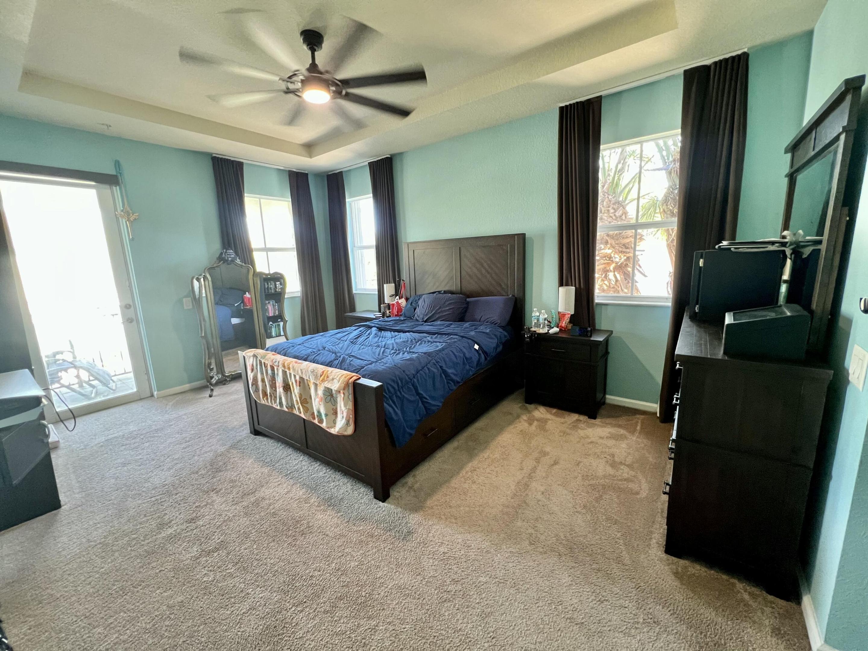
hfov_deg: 106.2
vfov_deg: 89.9
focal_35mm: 13
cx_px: 434
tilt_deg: -9.9
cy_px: 326
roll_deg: +2.6
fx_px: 326
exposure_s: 1/60
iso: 320
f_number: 1.8
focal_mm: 1.57
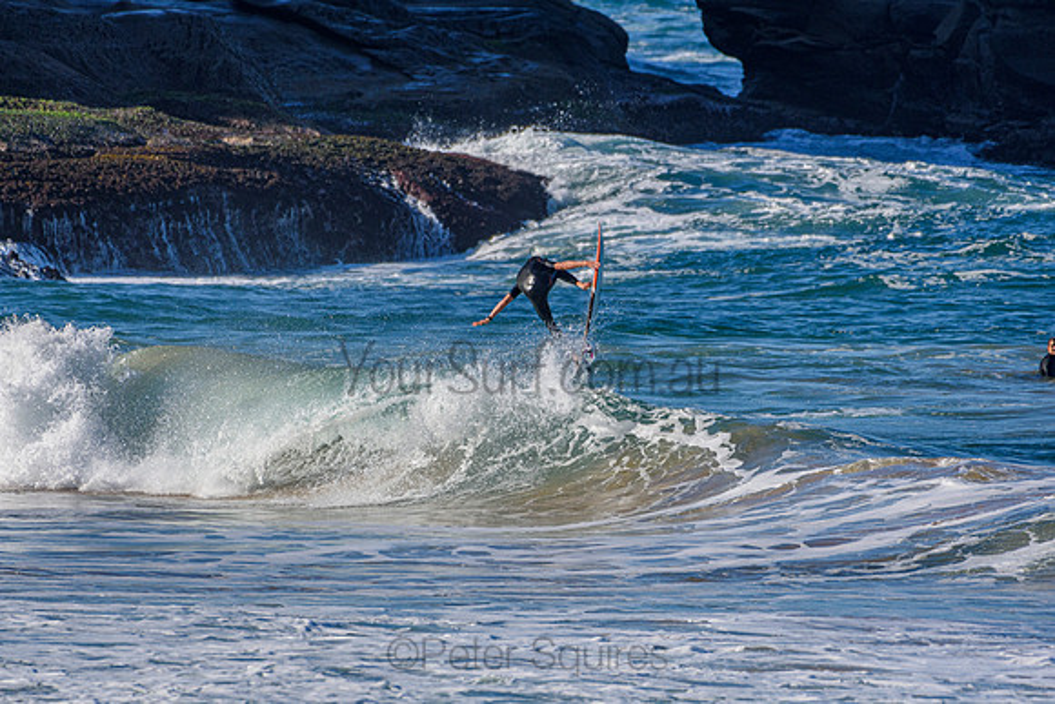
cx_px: 528
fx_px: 21983
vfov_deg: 1.8
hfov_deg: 2.7
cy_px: 352
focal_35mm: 750
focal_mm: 500
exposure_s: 1/2000
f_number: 5.6
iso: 320
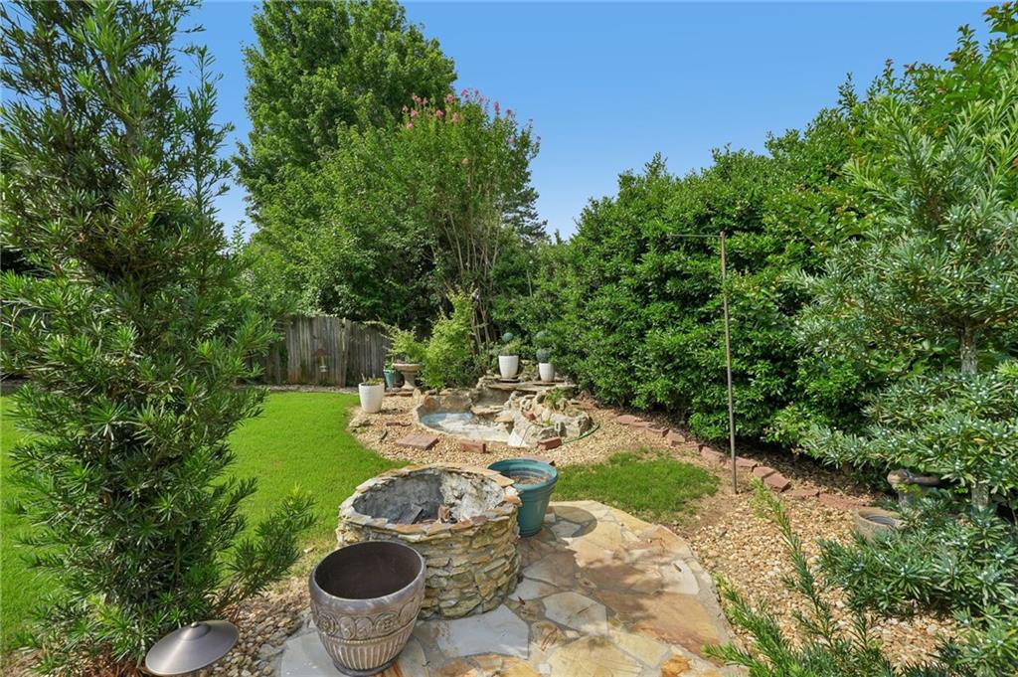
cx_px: 509
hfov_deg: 104.3
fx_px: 396
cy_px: 338
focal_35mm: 14
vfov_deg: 81.1
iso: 100
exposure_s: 1/250
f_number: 8
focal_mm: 14
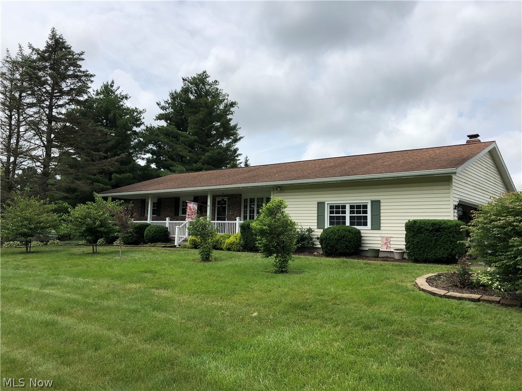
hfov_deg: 63.4
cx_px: 261
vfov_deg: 49.7
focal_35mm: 28
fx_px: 422
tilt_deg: +5.4
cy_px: 196
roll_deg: -1.7
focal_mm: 3.99
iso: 20
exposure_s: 1/3003
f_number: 1.8
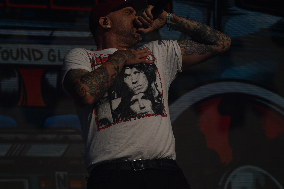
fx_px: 1002
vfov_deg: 10.8
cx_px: 143
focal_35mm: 127
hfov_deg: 16.1
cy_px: 78
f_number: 8
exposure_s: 1/2000
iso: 100
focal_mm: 105
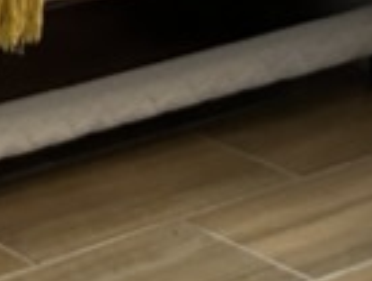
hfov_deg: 8.3
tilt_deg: -15.5
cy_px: -204
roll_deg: -1.6
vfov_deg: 7.5
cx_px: -836
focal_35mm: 193
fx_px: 2078
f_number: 1.5
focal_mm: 5.7
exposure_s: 1/50
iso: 200
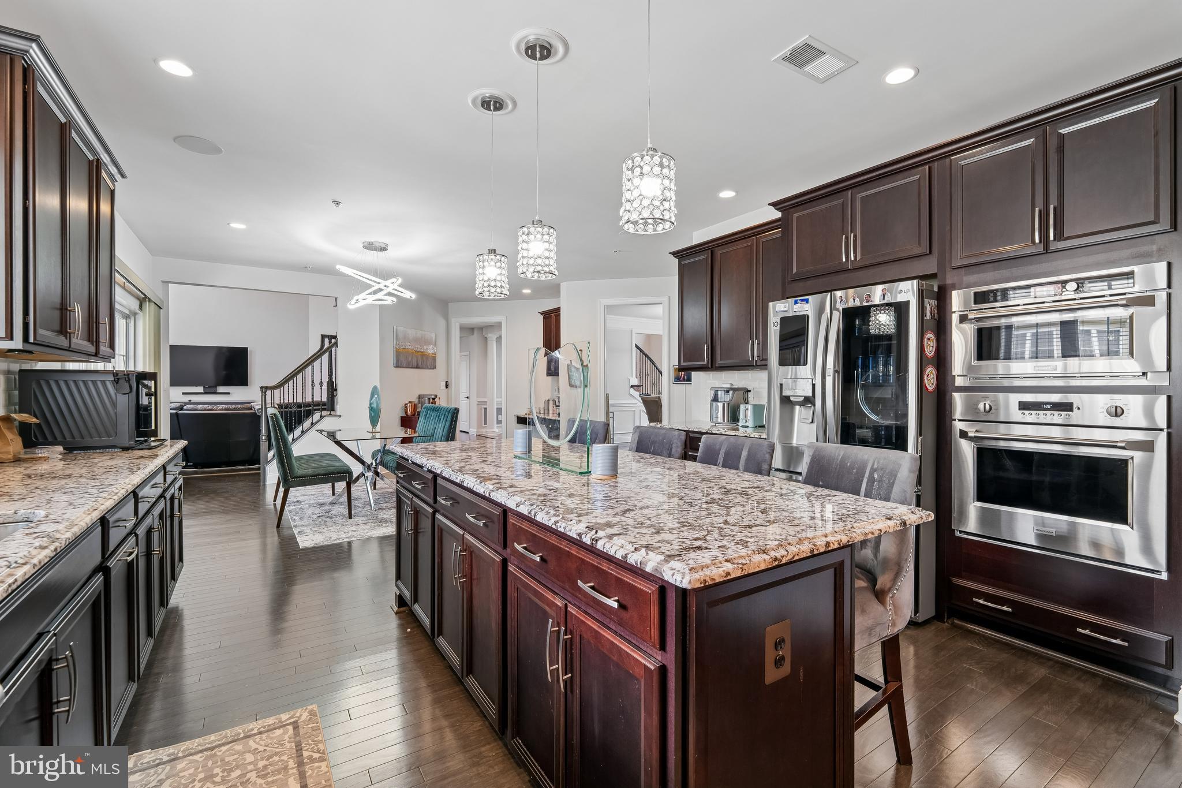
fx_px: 525
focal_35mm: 16
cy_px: 394
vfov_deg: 73.7
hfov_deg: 96.7
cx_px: 591
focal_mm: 16
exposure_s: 1
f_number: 8
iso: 100
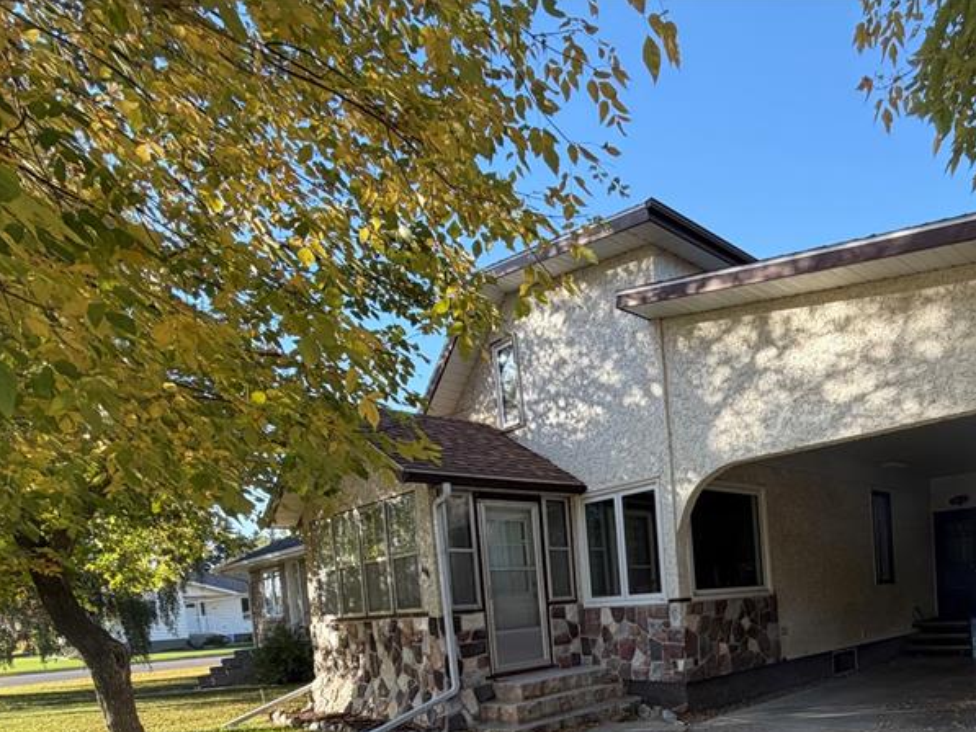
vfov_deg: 51.8
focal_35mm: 24
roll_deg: +4.5
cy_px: 624
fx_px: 677
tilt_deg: -2.4
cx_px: 768
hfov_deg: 65.7
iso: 50
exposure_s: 1/346
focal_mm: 2.22
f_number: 2.2
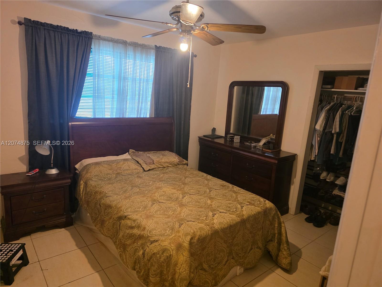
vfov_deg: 58.9
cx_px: 191
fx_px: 254
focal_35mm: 23
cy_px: 144
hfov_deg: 73.9
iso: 800
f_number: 1.7
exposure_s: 1/120
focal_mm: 6.3
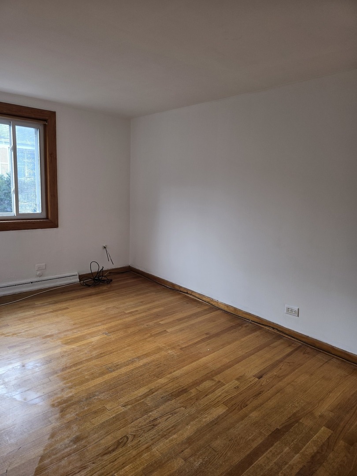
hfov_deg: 58.9
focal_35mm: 23
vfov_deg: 73.9
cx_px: 178
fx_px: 316
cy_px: 238
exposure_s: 1/60
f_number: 1.7
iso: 25
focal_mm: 6.3
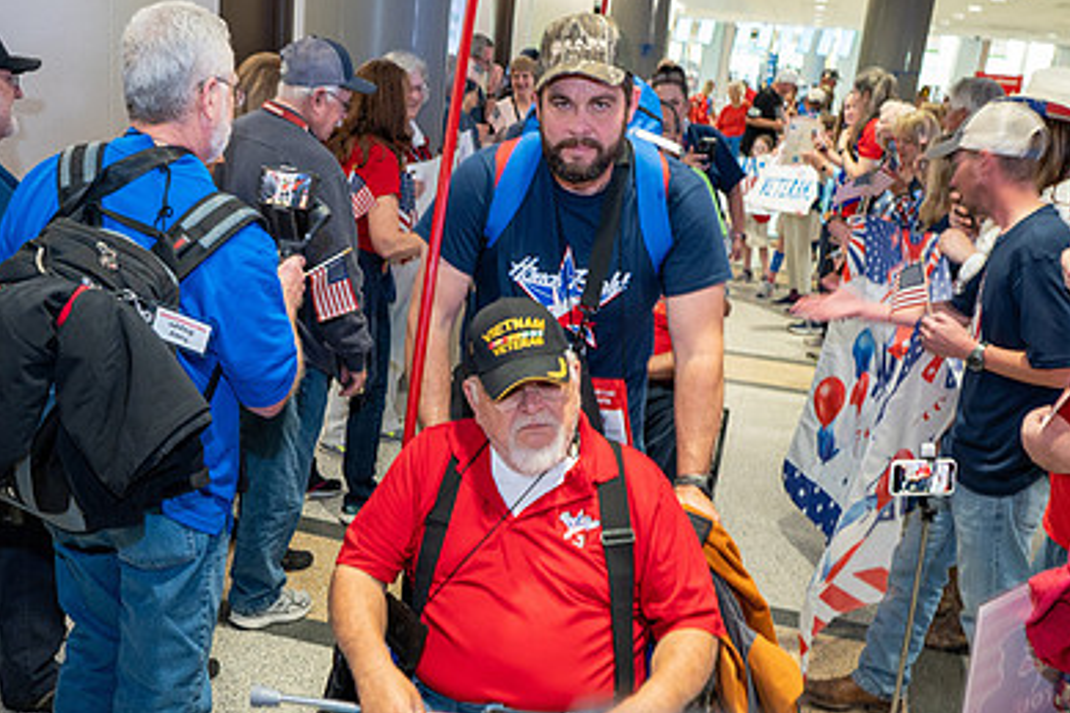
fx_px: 1218
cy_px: 451
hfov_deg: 47.2
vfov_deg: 32.4
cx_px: 443
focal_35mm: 41
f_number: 4.5
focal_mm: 27.5
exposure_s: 1/40
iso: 1400
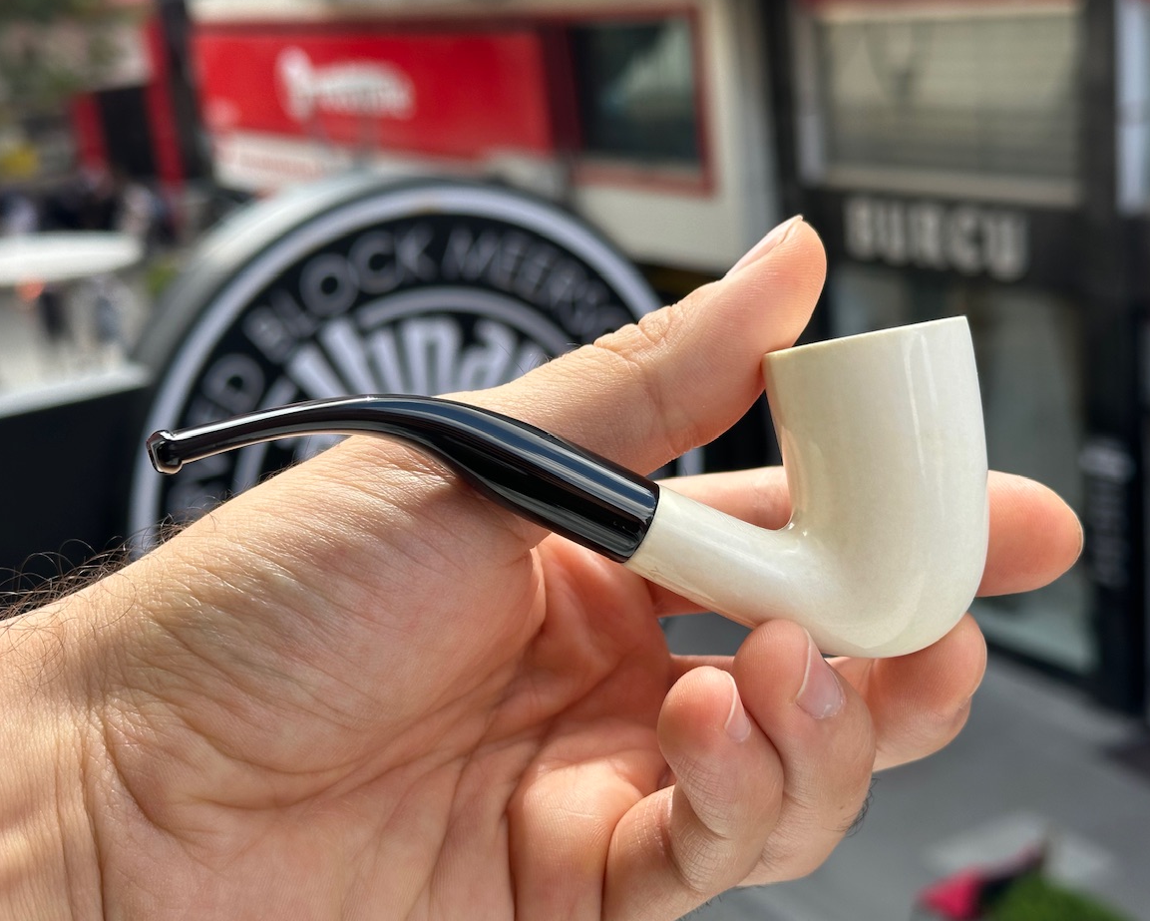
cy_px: 474
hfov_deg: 36.0
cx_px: 553
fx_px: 1770
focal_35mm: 52
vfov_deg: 29.1
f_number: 1.78
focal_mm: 6.86
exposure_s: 1/612
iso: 64
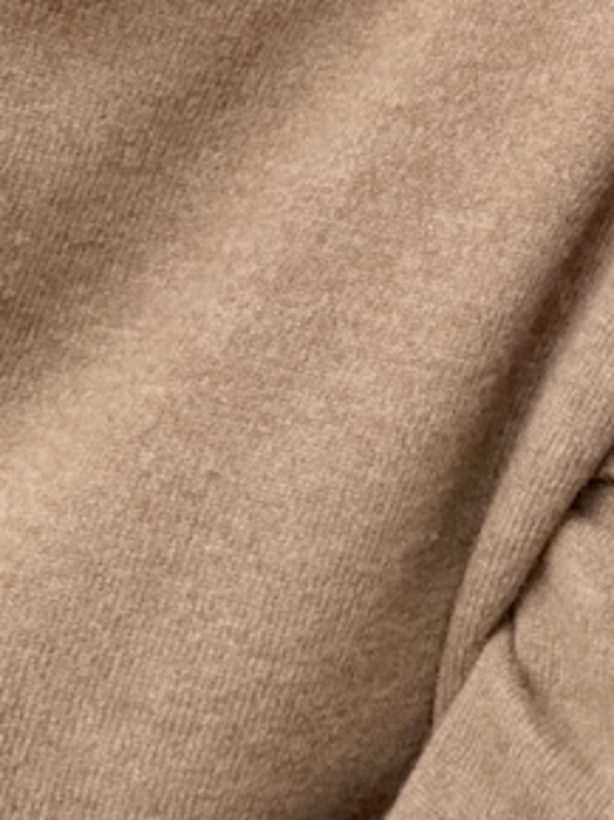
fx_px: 3008
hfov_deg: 10.6
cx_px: 1279
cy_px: -410
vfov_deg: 14.5
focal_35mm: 127
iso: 40
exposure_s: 1/212
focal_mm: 2.69
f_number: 1.9
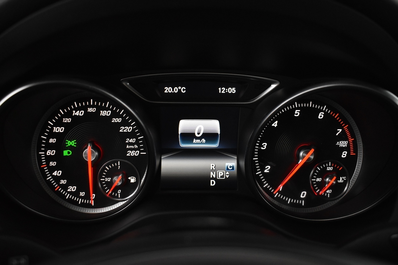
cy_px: 132
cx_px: 199
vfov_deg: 38.4
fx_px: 381
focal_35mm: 34
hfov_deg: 55.1
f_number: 3.8
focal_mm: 23
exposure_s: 1/40
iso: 2500
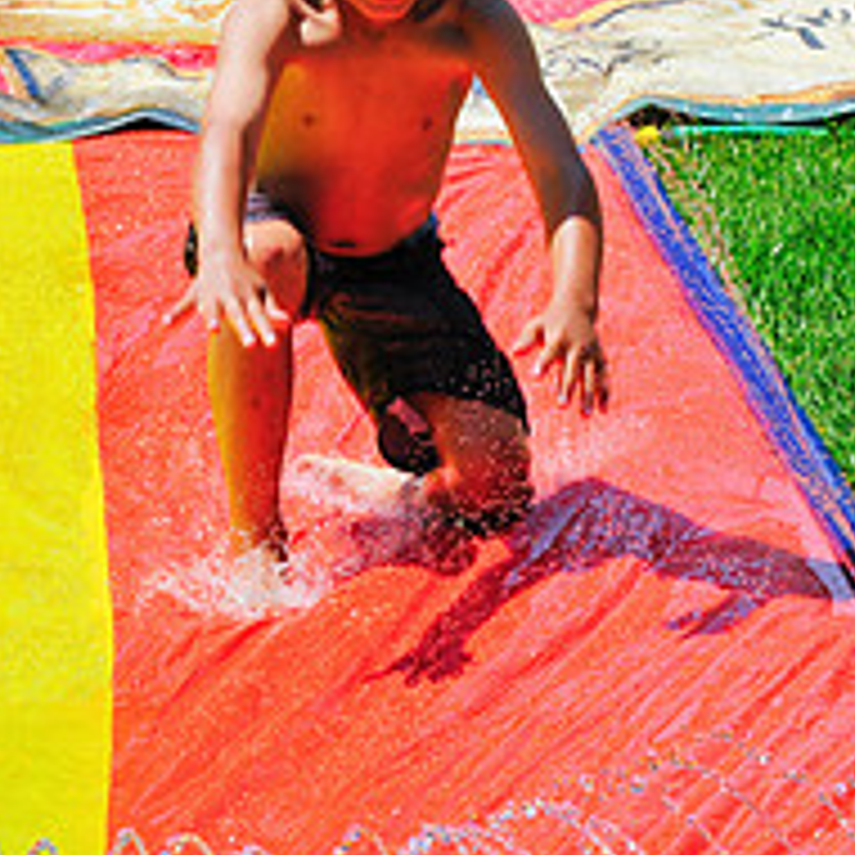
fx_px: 5896
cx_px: 272
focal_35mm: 211
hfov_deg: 8.3
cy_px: 171
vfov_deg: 8.3
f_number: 10
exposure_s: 1/640
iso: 400
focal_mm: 70
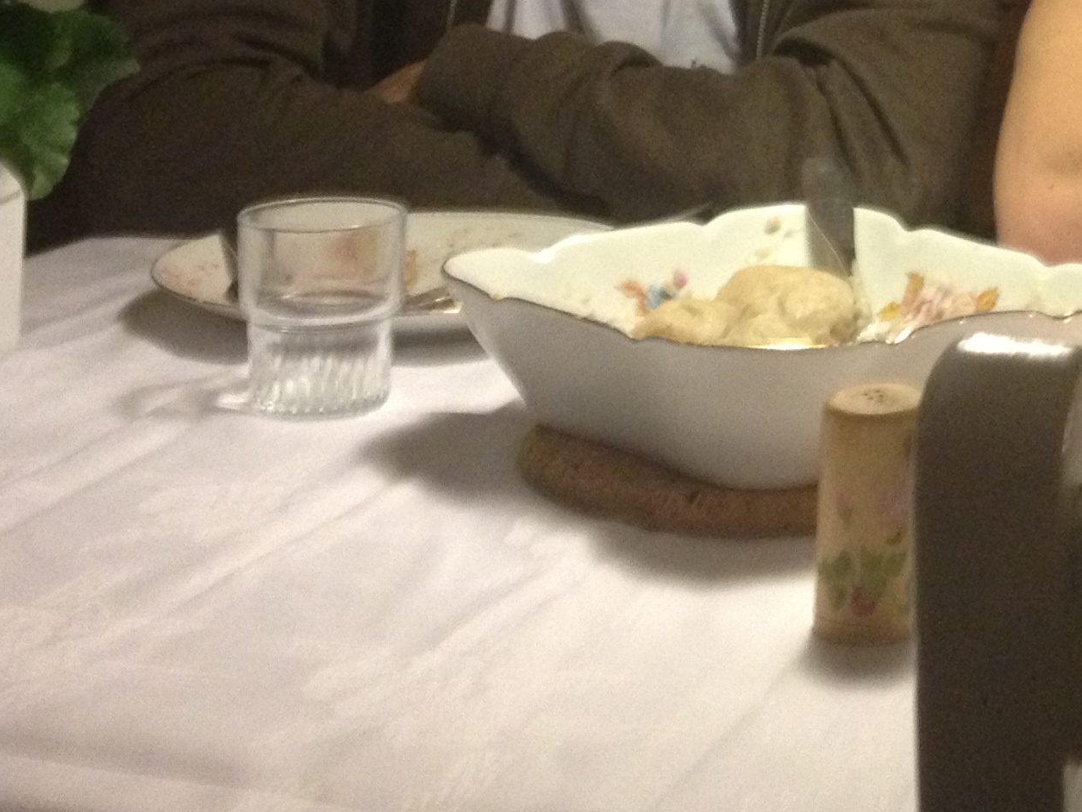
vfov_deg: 15.6
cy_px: -166
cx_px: 1073
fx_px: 2845
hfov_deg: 20.8
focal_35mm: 91
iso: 320
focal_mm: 4.28
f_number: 2.4
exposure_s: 1/20
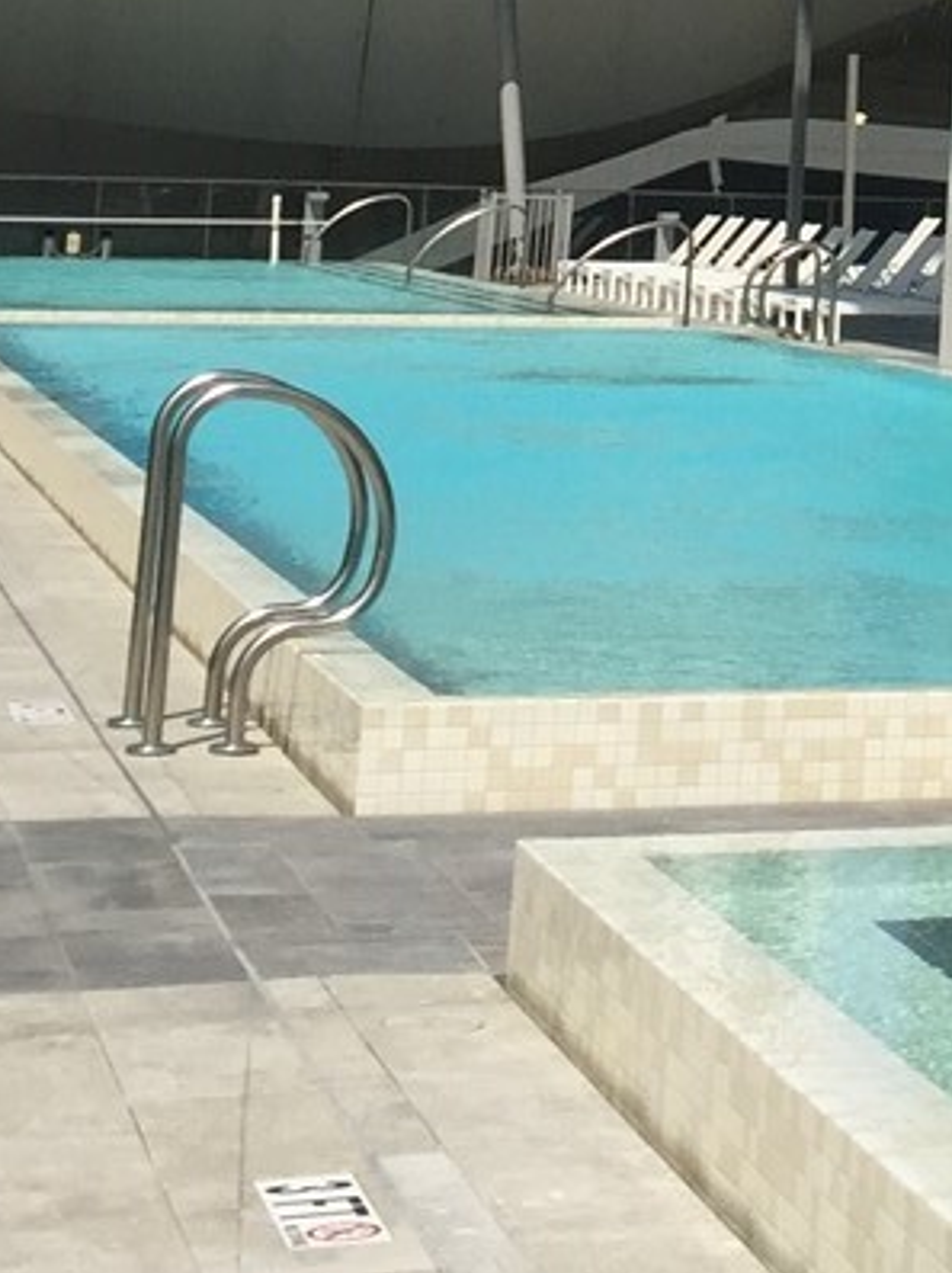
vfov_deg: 15.8
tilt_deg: +9.6
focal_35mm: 117
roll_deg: -1.6
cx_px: 1497
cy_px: -471
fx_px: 4297
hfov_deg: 12.0
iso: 32
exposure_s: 1/3300
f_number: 2.2
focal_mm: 4.15
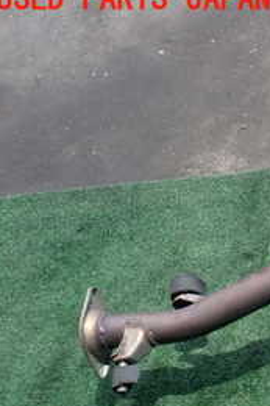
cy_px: 331
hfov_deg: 16.4
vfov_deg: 27.5
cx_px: 456
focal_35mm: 72
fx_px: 811
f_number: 3.2
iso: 100
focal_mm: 5.4
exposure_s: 1/500
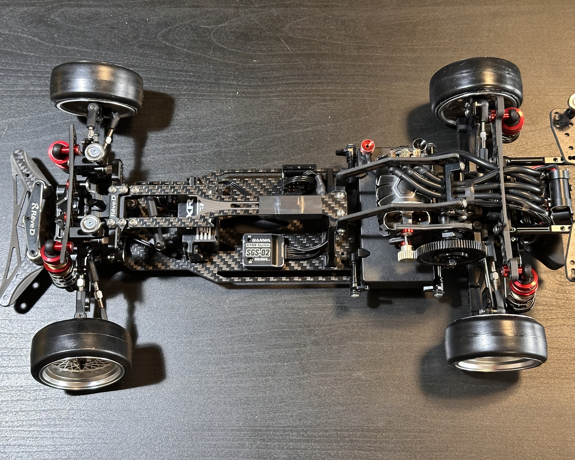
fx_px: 868
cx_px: 295
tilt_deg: -72.6
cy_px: 234
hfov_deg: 36.7
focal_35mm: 51
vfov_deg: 29.7
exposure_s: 1/33
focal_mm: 6.86
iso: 320
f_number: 1.78
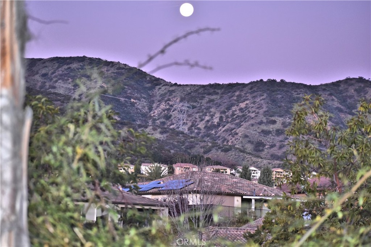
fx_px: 1391
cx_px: 186
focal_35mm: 135
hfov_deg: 15.2
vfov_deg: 10.2
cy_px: 124
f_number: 4.8
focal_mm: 90
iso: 1100
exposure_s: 1/125
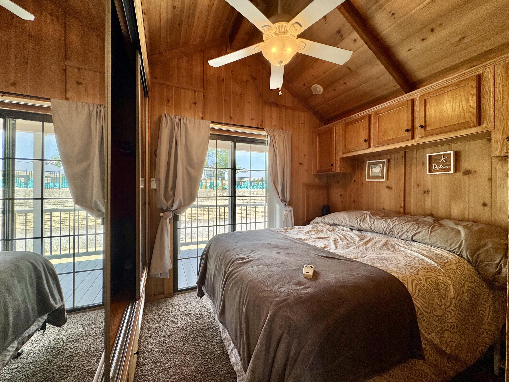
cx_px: 254
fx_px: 206
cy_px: 191
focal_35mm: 14
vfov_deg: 85.7
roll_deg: -0.6
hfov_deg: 102.1
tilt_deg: -0.8
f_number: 2.2
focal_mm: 2.22
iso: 40
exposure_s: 1/120
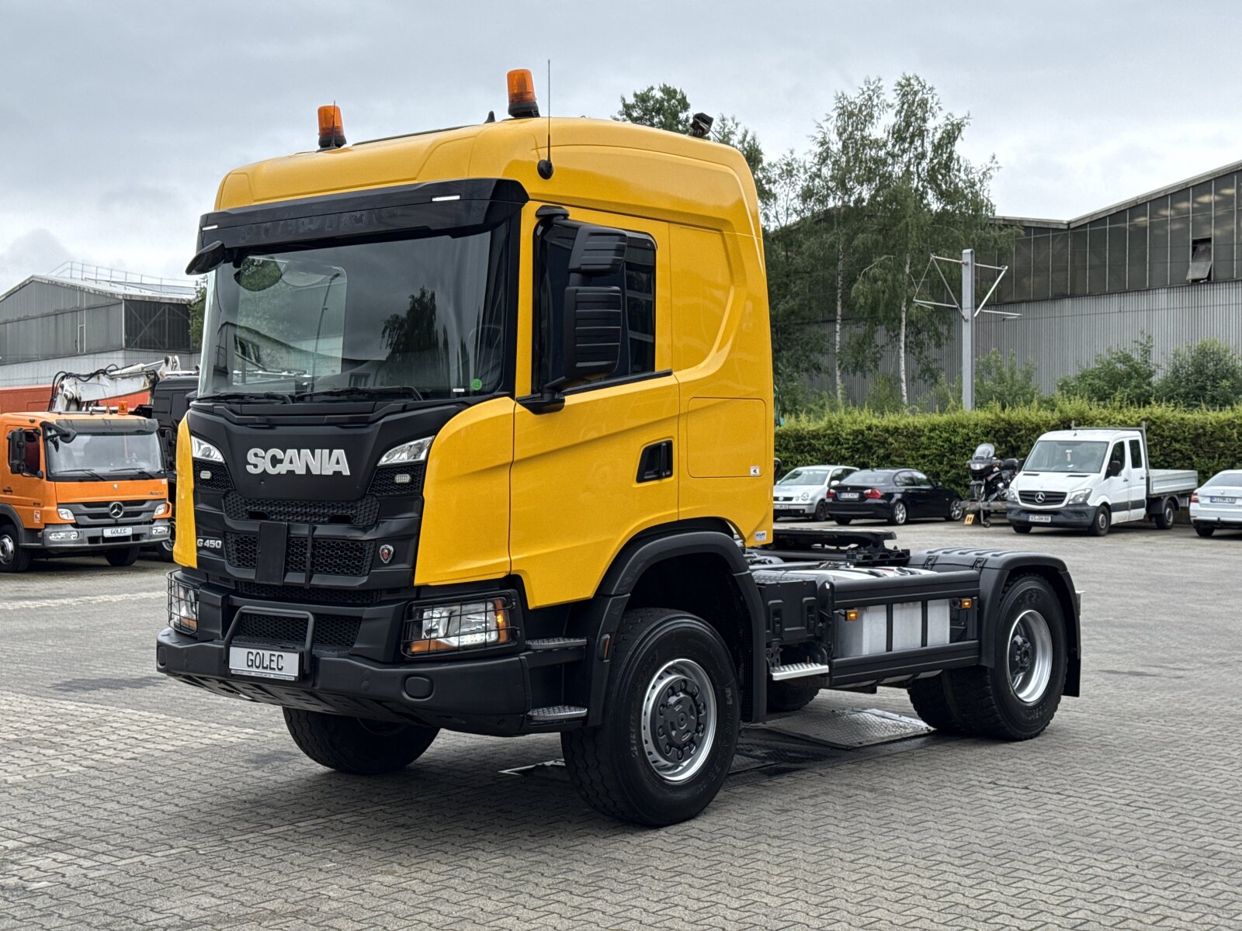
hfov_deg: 39.7
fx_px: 1722
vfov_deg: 30.3
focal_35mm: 48
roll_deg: -0.1
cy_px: 466
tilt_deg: +1.5
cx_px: 621
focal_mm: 6.76
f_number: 1.78
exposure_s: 1/1484
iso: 100
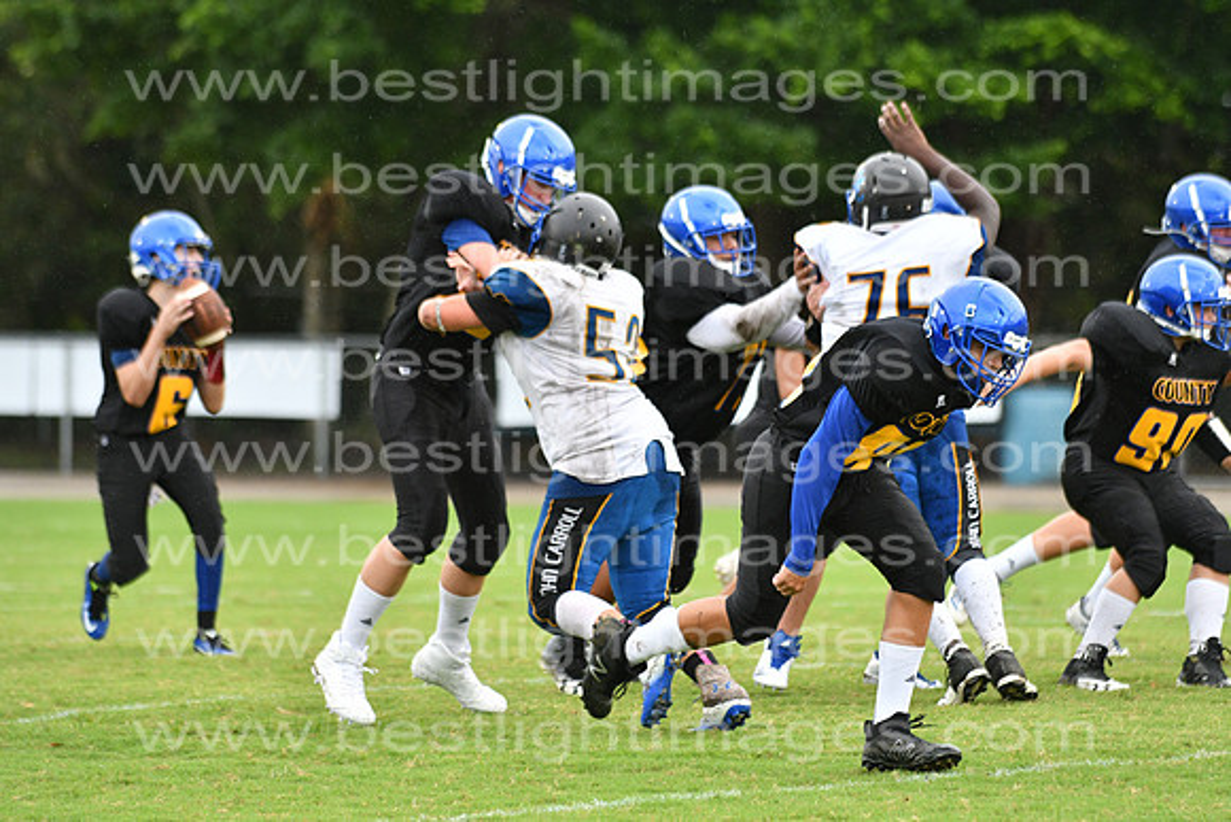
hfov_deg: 9.8
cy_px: 411
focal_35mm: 210
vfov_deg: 6.5
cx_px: 616
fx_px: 7182
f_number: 3.5
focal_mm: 140
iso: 800
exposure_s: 1/2000
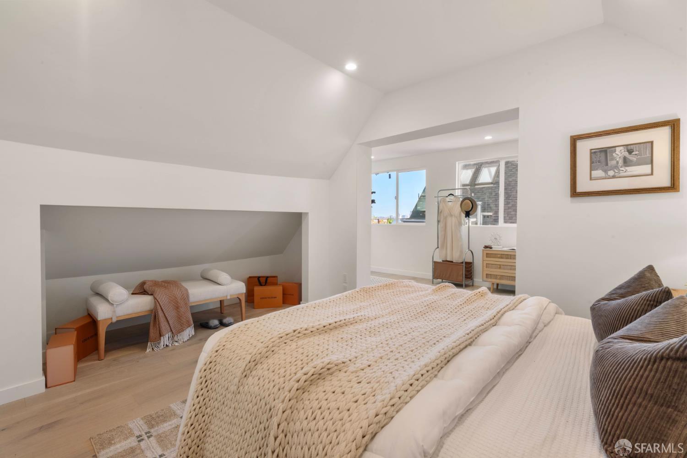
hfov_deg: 96.7
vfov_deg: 73.7
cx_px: 344
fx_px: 305
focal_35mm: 16
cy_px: 229
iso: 400
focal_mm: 16
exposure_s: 1/5
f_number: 16
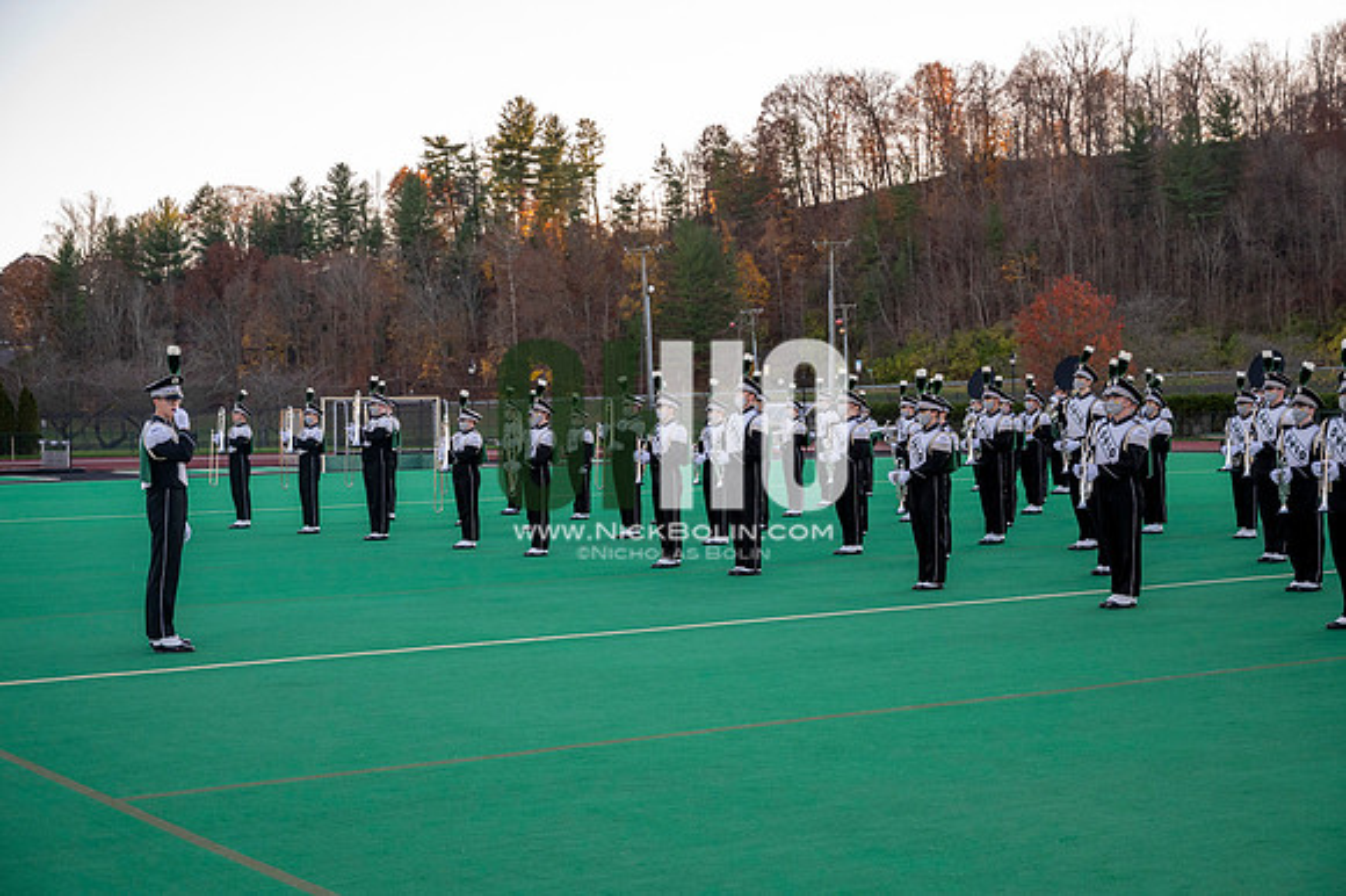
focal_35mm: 54
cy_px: 448
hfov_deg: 36.9
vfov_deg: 25.0
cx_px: 673
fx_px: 2018
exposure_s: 1/2000
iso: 2000
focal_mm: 54
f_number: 4
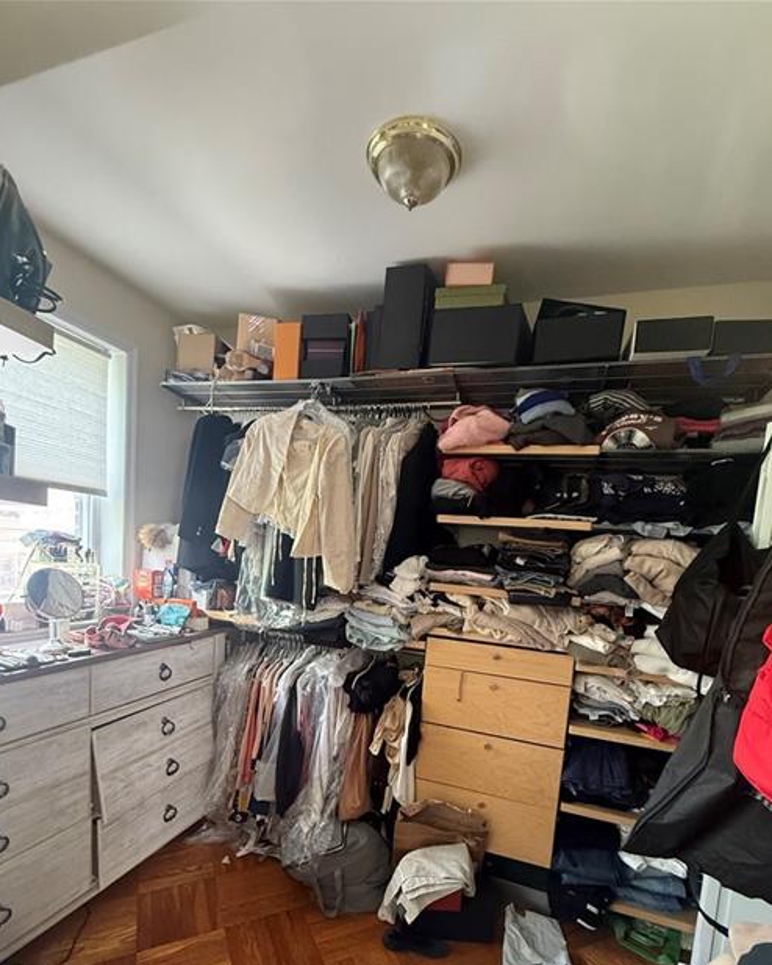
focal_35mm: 17
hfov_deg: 77.0
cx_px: 384
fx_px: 485
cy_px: 599
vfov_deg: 88.0
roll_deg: -5.0
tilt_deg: -4.0
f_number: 2.2
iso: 500
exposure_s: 1/60
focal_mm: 2.22
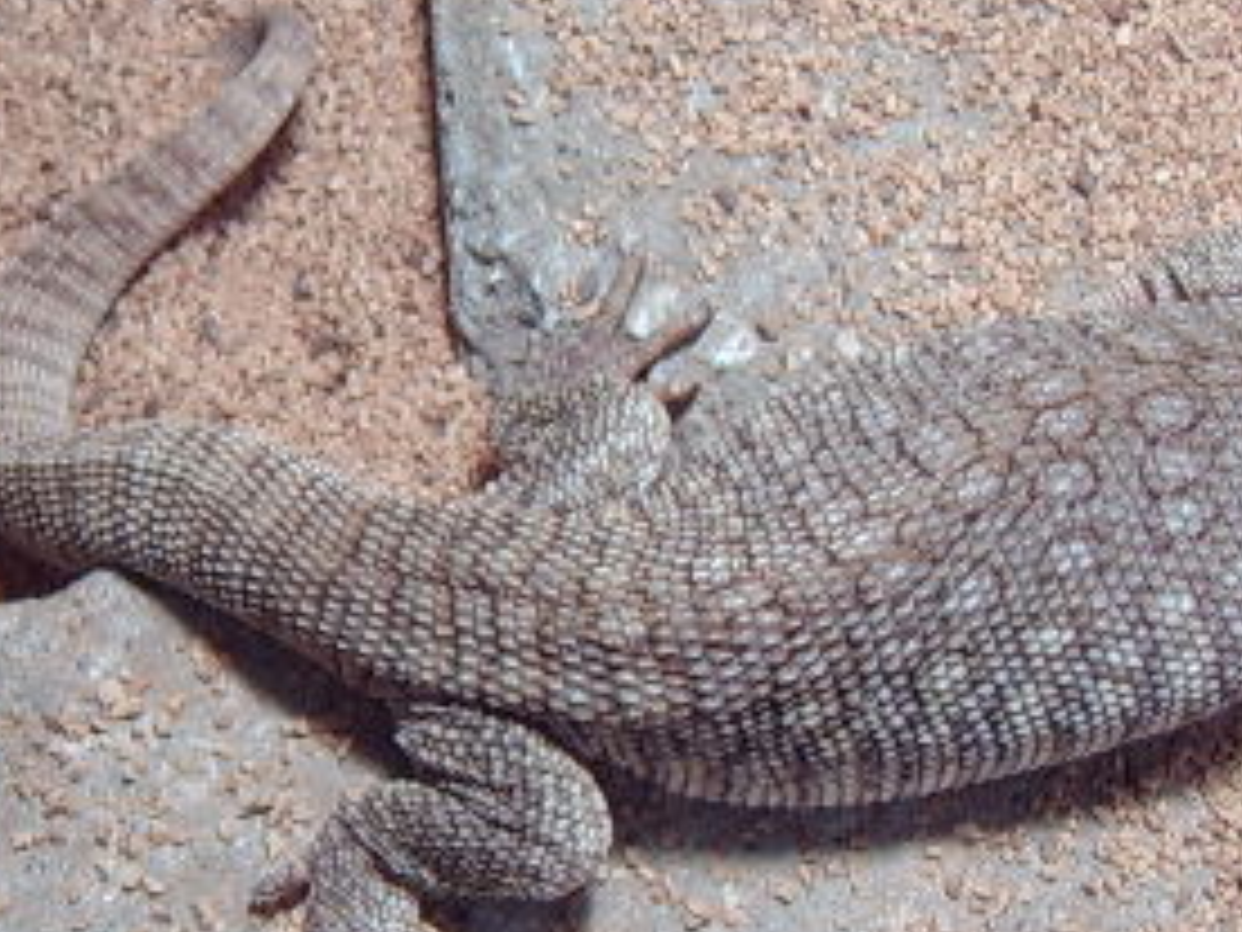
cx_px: 796
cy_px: 509
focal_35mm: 72
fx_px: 2583
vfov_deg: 20.4
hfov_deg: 26.9
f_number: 2.7
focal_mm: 8.13
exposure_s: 1/42
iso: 100
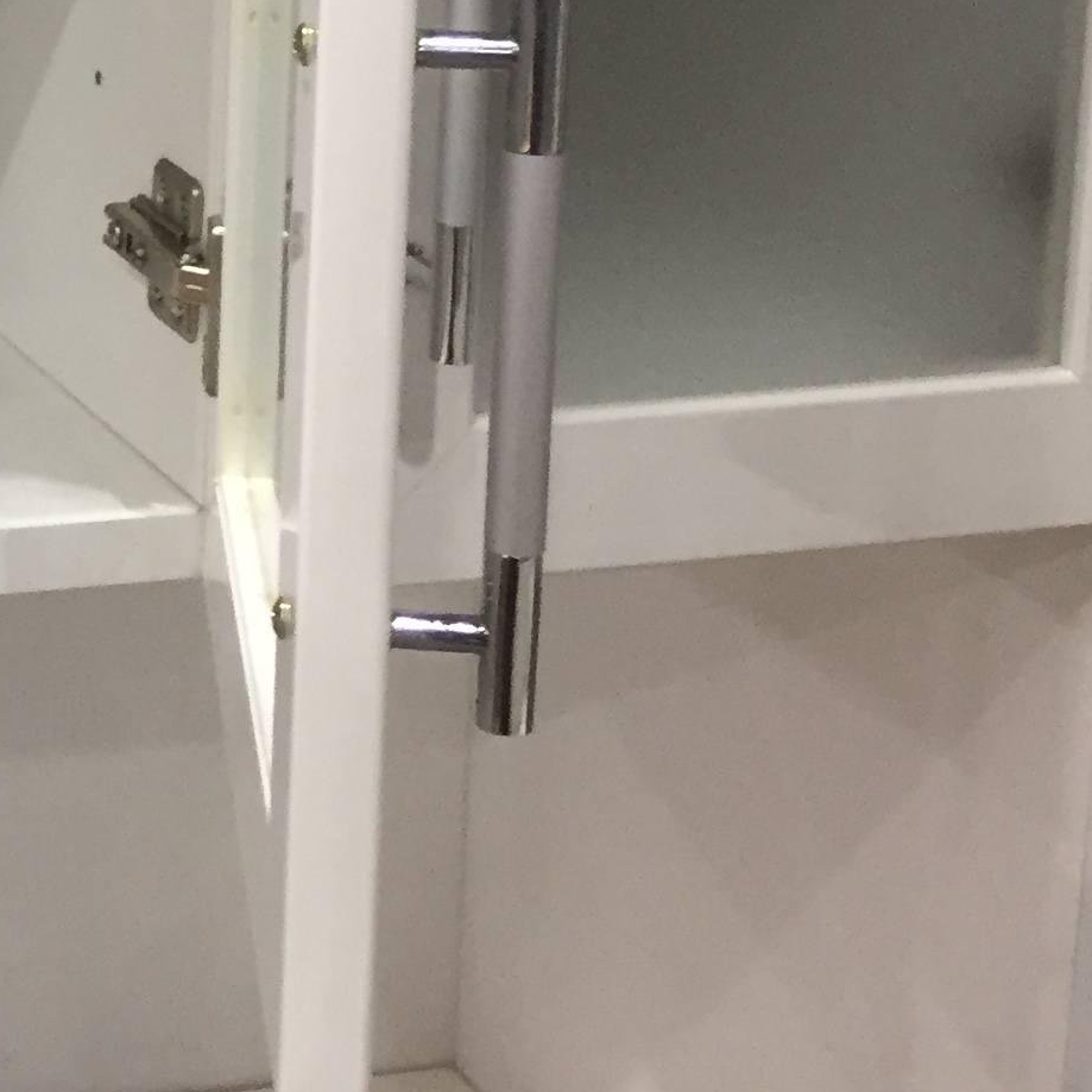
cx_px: -695
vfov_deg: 18.2
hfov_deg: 16.7
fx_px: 3248
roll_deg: +0.2
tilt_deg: -8.5
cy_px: -165
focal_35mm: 91
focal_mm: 4.15
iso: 125
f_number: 2.2
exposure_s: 1/30
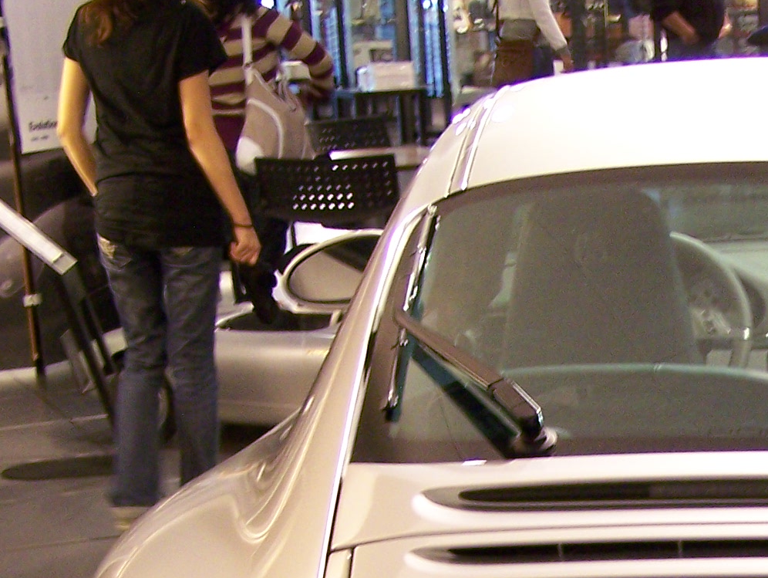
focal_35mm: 108
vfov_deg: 13.4
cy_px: 678
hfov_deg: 17.6
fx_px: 2398
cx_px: 820
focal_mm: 6.3
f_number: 2.8
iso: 160
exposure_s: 1/8
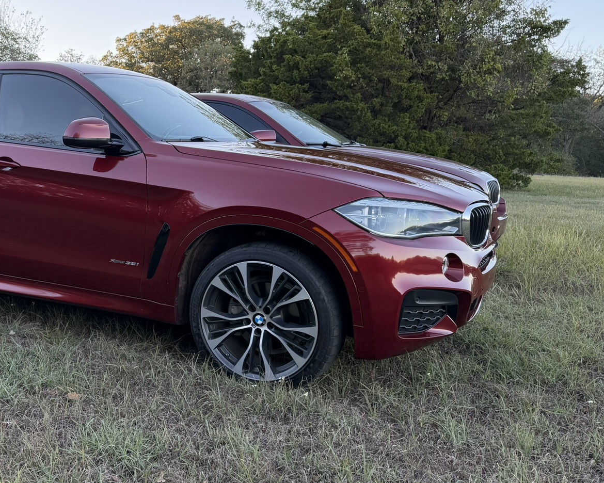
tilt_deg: -2.3
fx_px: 733
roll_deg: -1.3
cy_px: 222
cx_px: 120
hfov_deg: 42.7
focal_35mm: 41
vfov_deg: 36.5
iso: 80
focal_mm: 6.76
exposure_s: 1/253
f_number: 1.78
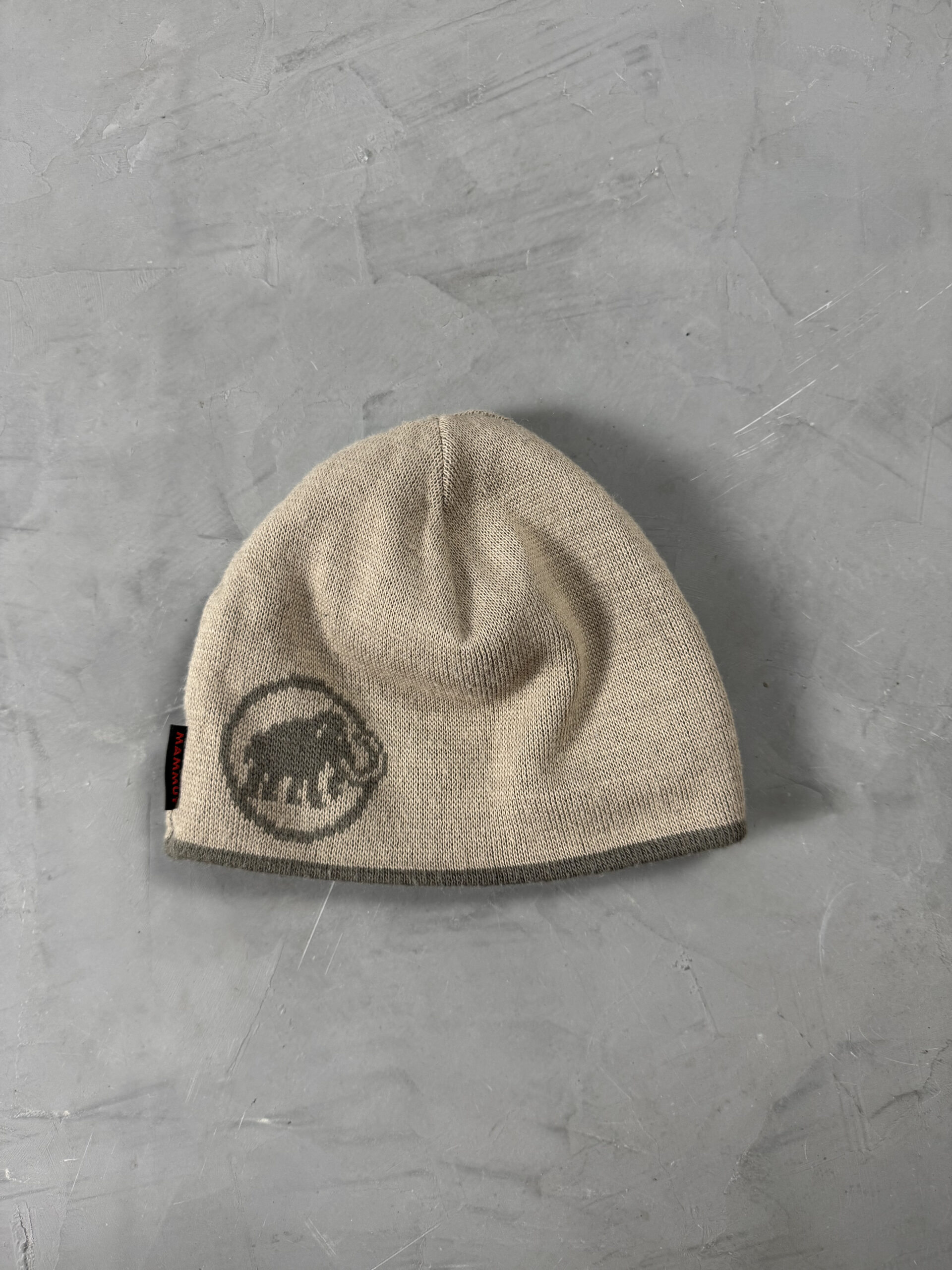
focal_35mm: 24
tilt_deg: -81.7
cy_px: 635
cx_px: 476
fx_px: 880
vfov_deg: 71.6
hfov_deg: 56.8
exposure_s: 1/60
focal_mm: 6.76
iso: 125
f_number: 1.78
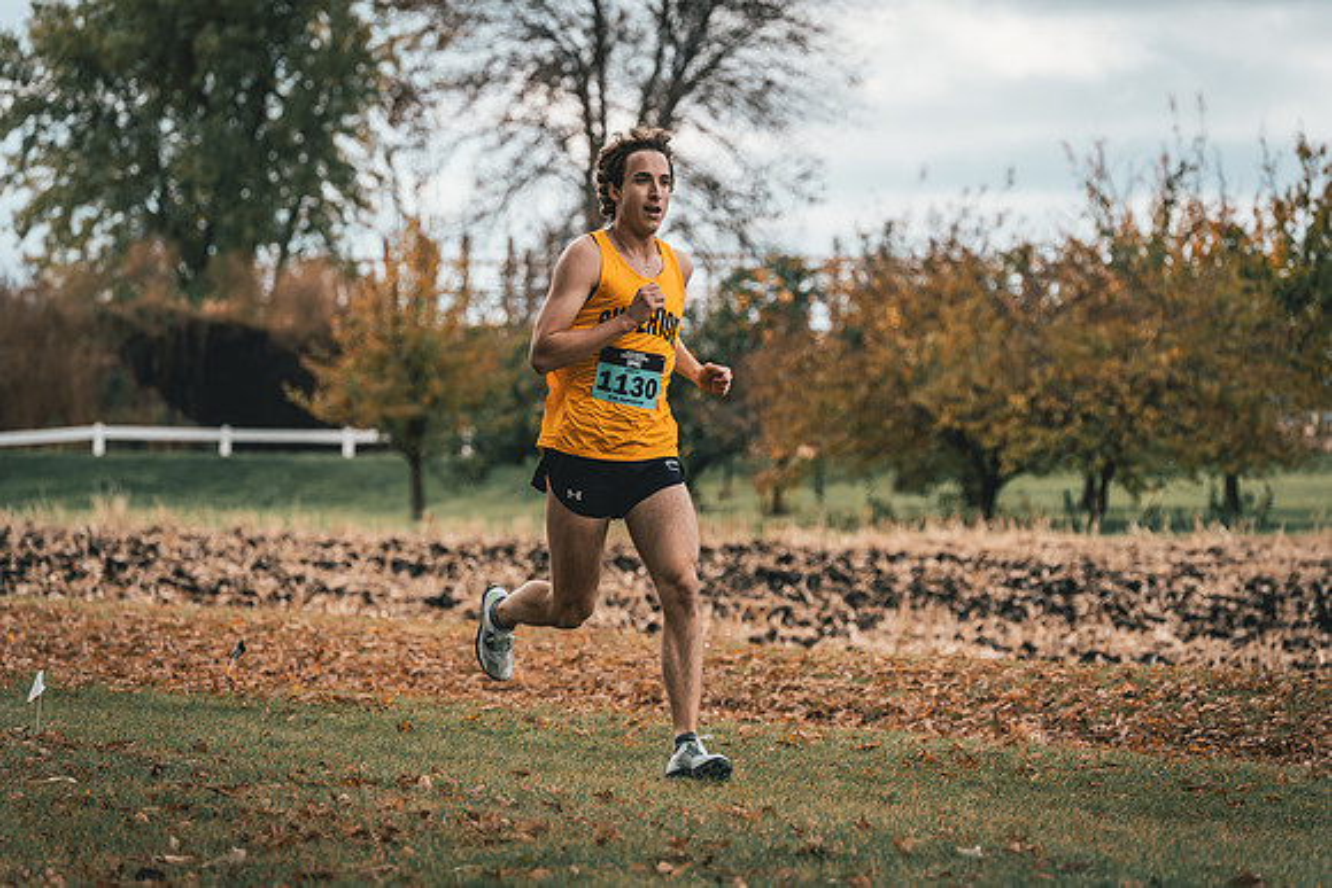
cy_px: 444
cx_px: 666
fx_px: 8263
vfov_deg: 6.2
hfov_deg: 9.2
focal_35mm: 223
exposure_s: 1/1000
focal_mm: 223
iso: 400
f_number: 6.3
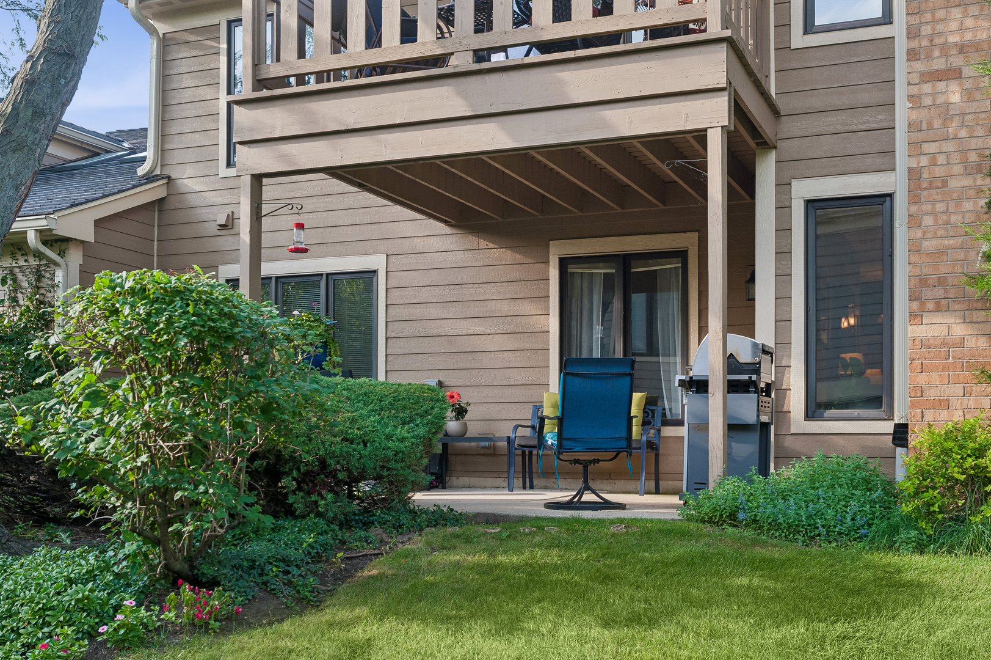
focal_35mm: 44
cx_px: 496
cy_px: 330
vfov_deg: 30.5
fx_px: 1210
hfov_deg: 44.5
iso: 400
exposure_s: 1/200
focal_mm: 44
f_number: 8
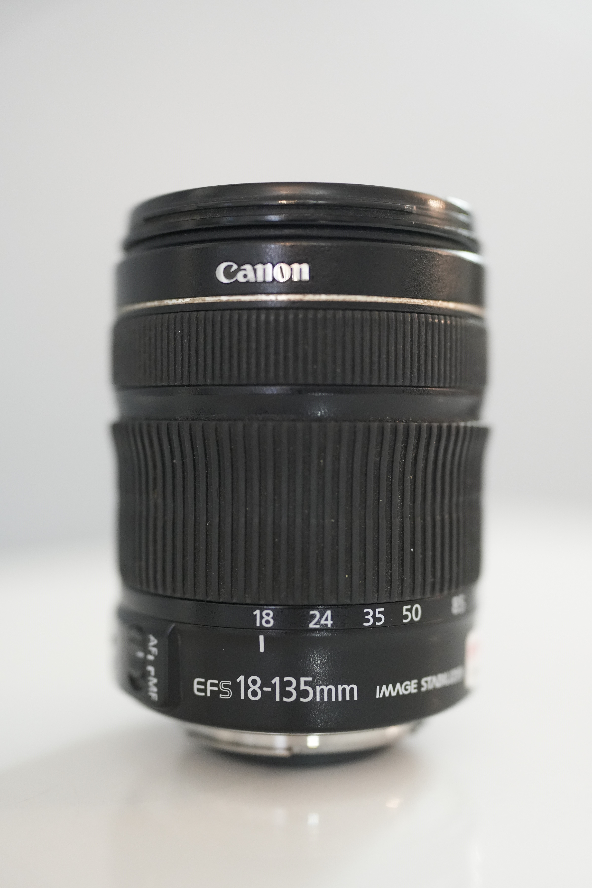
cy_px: 444
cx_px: 296
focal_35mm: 35
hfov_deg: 37.9
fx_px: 863
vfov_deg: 54.4
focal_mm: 35
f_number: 2
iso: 5000
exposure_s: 1/160
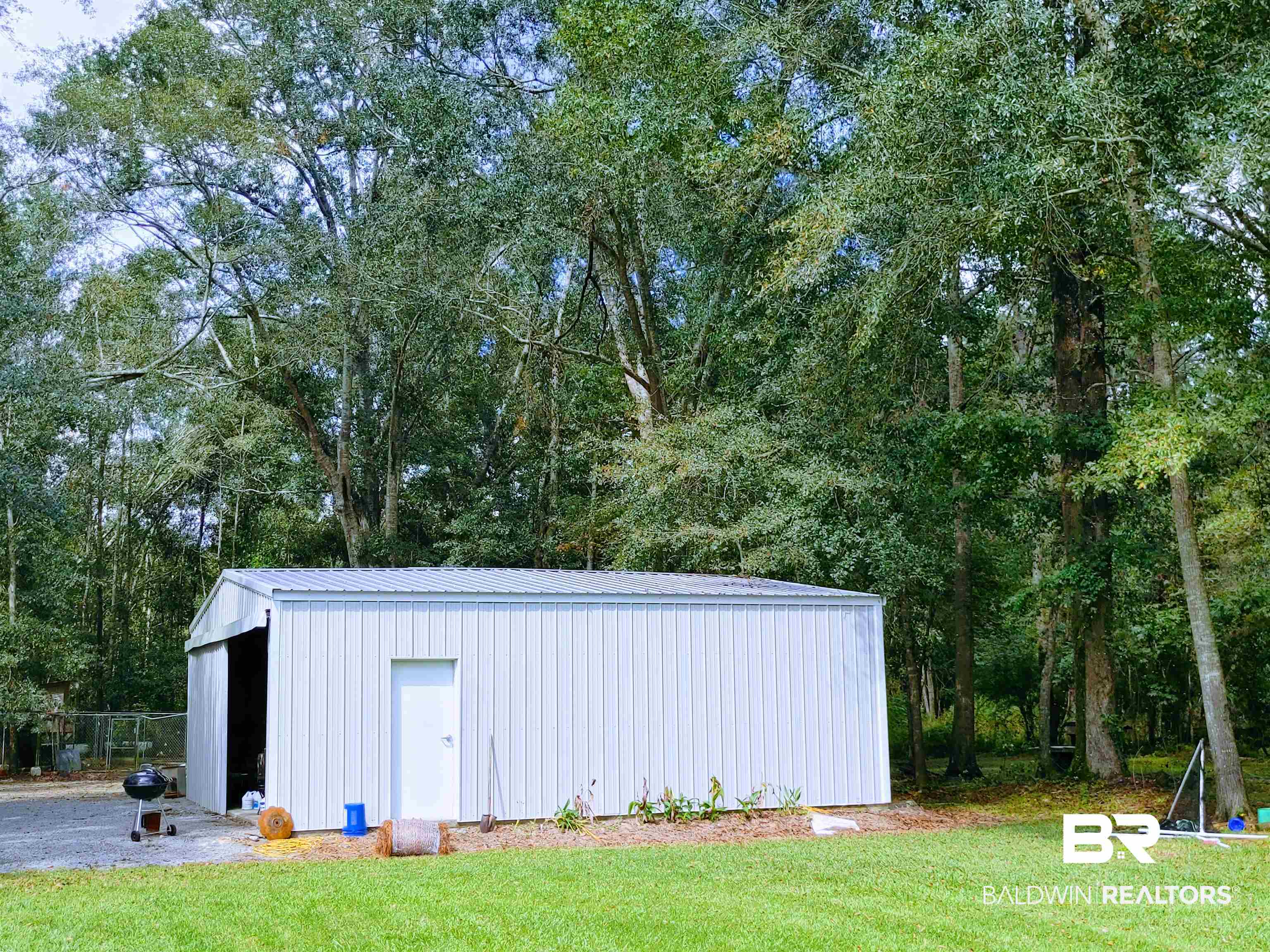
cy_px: 476
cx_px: 635
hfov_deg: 45.8
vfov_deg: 35.1
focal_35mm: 41
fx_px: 1504
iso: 50
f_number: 1.8
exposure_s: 1/952
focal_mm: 5.58
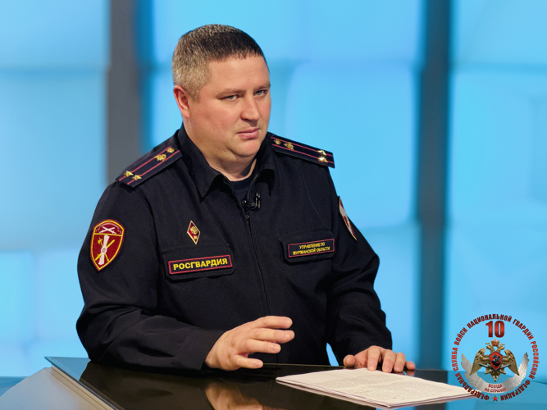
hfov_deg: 19.6
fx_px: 1580
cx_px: 274
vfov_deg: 14.8
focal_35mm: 100
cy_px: 205
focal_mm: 16.89
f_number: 2.8
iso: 100
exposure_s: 1/82
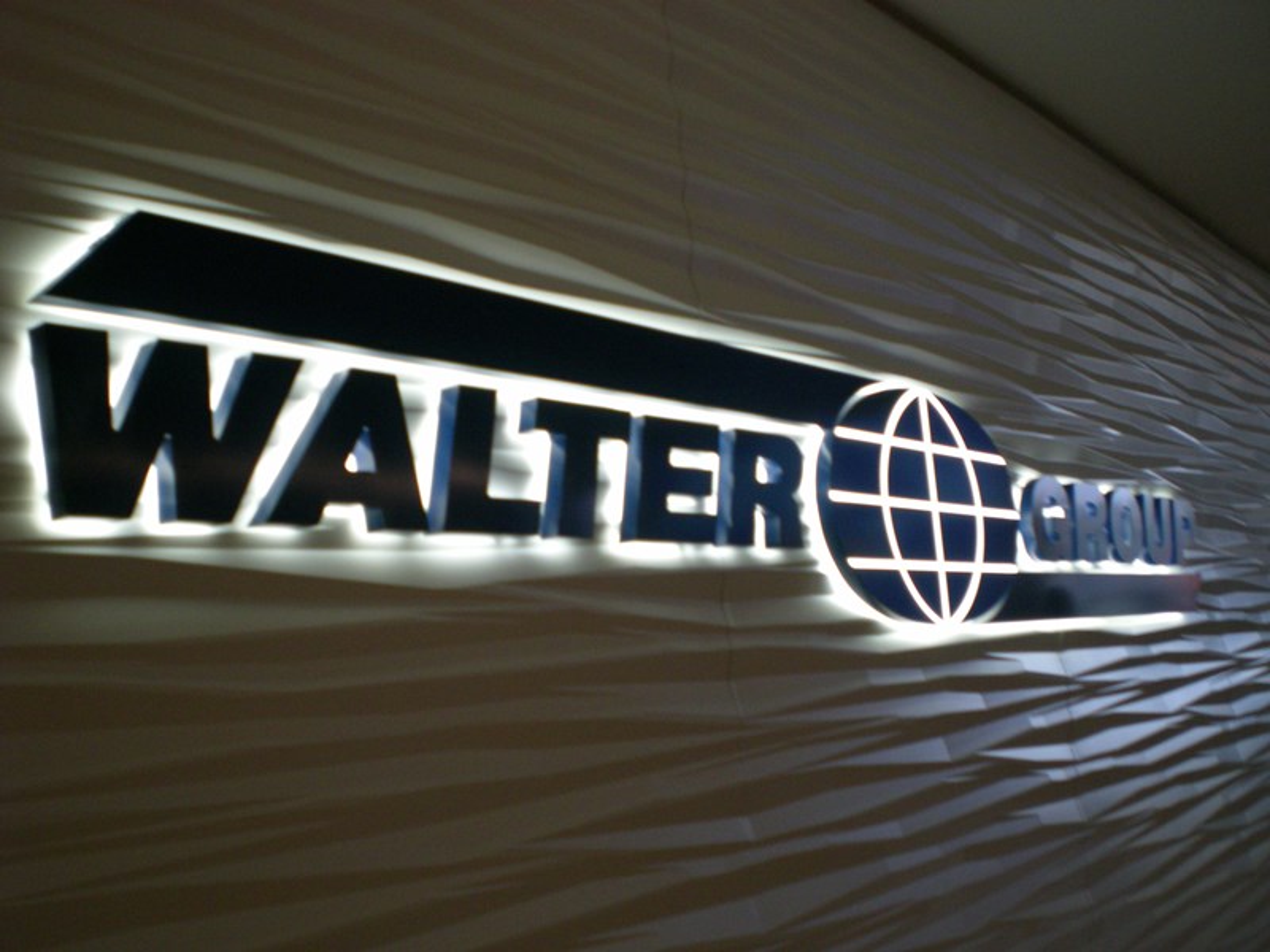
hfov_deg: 49.0
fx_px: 1394
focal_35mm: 38
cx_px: 635
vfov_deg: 37.7
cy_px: 476
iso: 200
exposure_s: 1/54
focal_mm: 6.3
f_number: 3.1
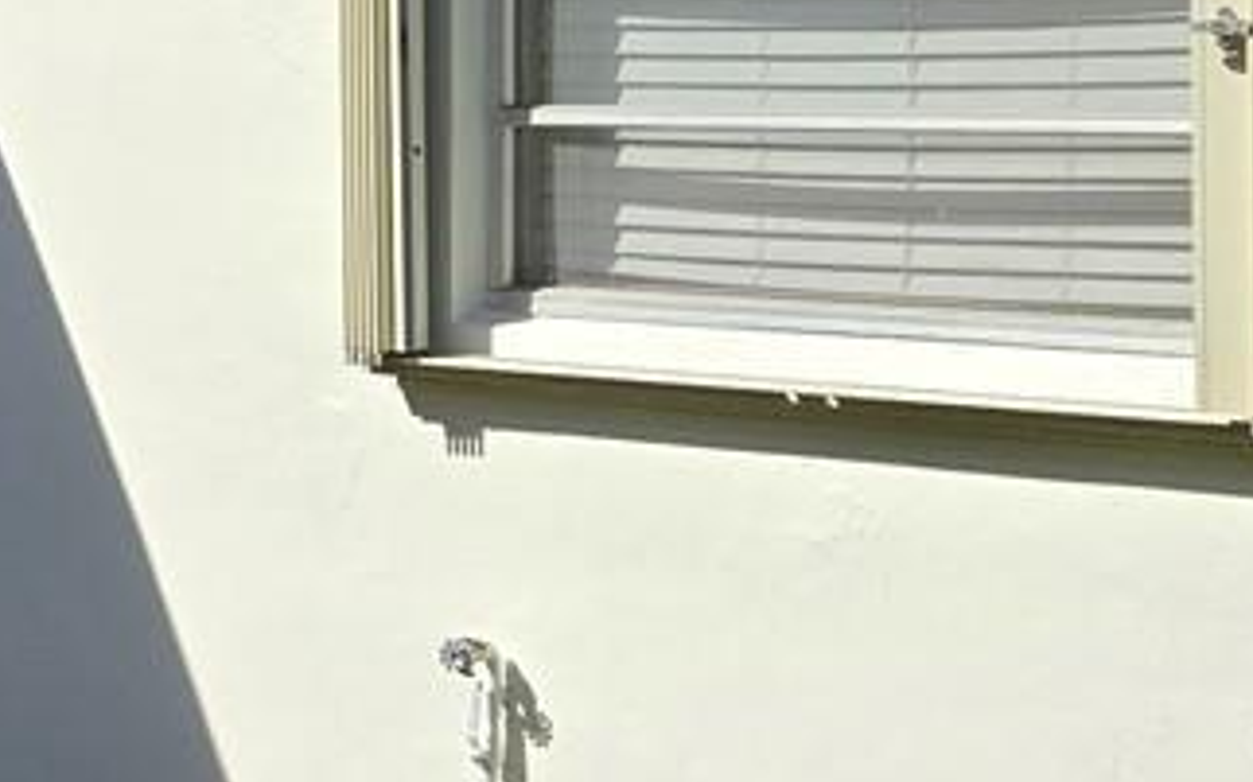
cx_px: -630
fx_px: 4131
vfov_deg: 10.8
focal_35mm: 121
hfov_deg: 15.8
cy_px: 198
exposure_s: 1/1904
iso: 25
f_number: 1.8
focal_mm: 5.4
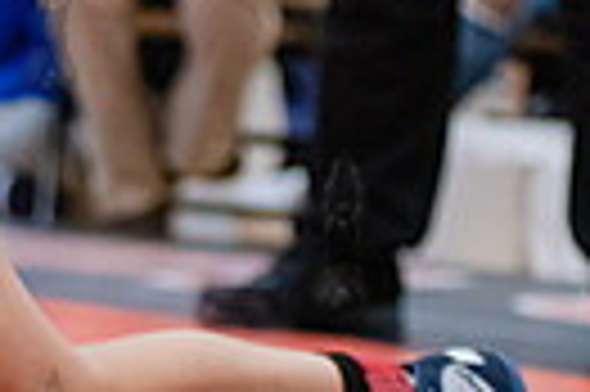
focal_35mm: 408
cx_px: -531
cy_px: 228
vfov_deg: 3.4
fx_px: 6678
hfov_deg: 5.0
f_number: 3.5
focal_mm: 92
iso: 4000
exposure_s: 1/400
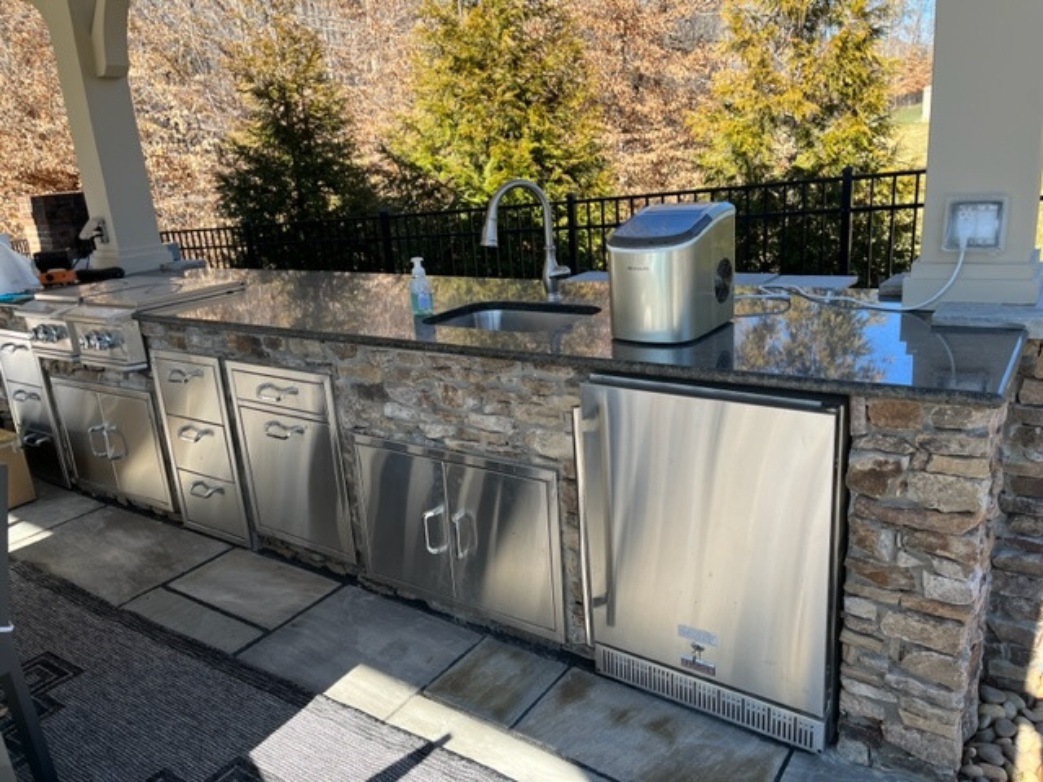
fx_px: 783
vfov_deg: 53.1
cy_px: 391
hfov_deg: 67.3
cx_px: 522
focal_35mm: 26
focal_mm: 5.1
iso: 50
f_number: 1.6
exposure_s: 1/782
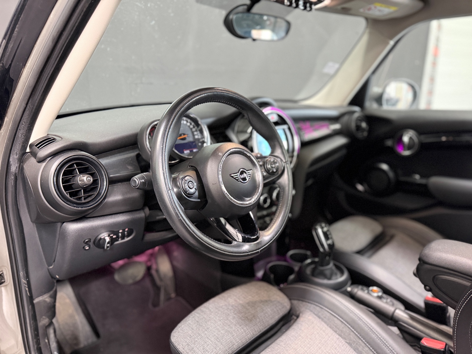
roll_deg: -1.1
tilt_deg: -16.6
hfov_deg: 71.6
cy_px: 177
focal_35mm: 24
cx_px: 236
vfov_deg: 56.8
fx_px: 327
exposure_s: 1/33
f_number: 1.78
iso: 640
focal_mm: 6.76
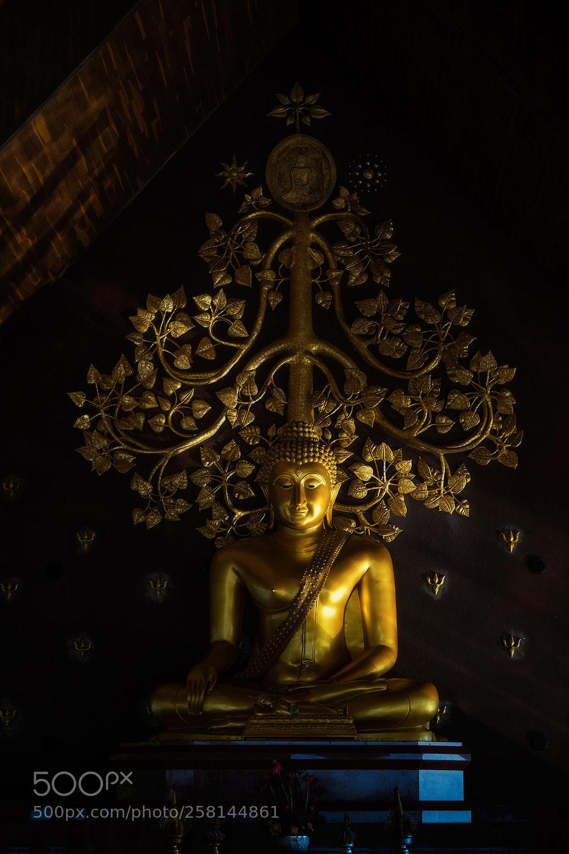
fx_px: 1660
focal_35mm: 70
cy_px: 427
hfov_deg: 19.4
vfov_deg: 28.8
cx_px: 284
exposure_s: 1/160
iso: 100
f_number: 4
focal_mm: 70
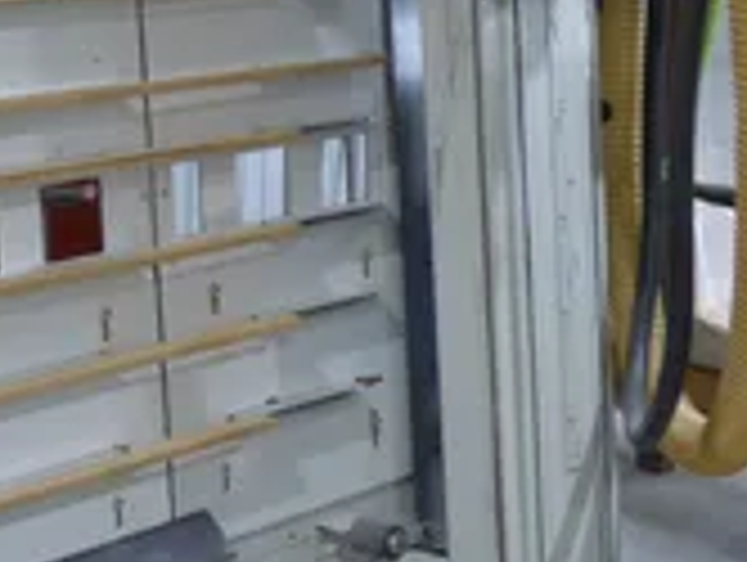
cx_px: 63
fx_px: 1664
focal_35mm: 77
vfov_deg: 19.1
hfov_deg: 24.5
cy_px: 144
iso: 400
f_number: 3.4
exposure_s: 1/60
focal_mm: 5.78
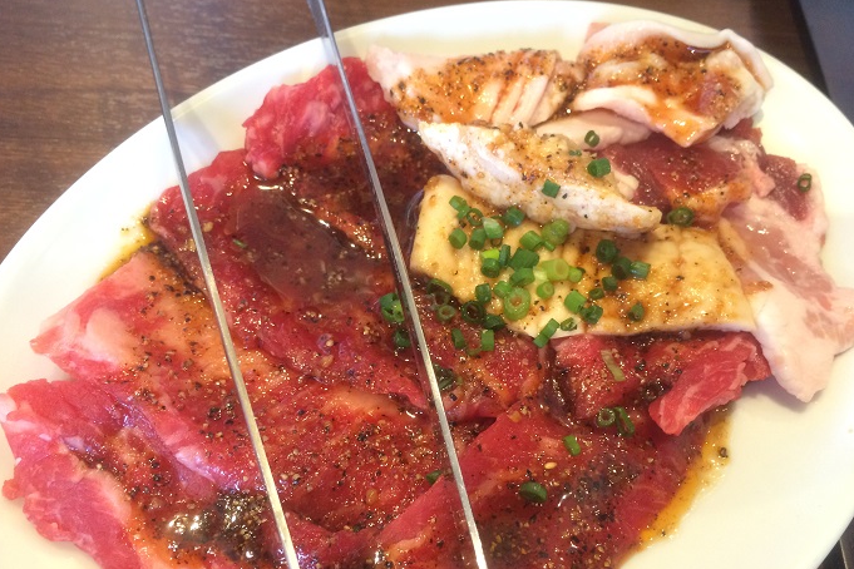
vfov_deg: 42.2
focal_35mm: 31
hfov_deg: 60.3
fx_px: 735
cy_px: 321
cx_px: 421
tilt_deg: -58.7
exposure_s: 1/33
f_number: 2.2
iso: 200
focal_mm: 4.15
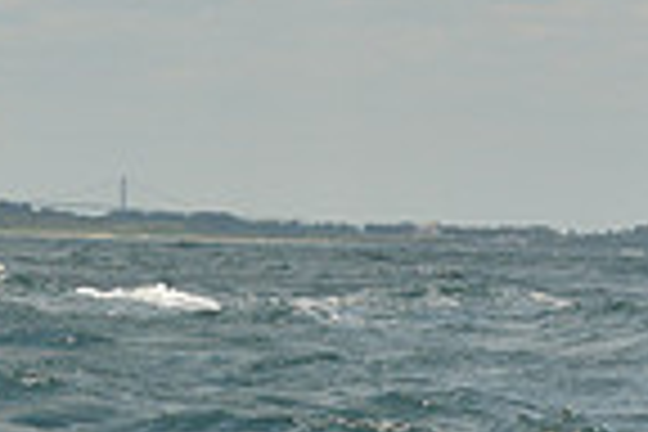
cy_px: -814
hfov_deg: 6.5
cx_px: -61
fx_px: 5670
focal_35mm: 315
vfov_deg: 4.2
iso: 400
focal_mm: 78
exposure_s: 1/800
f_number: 6.3
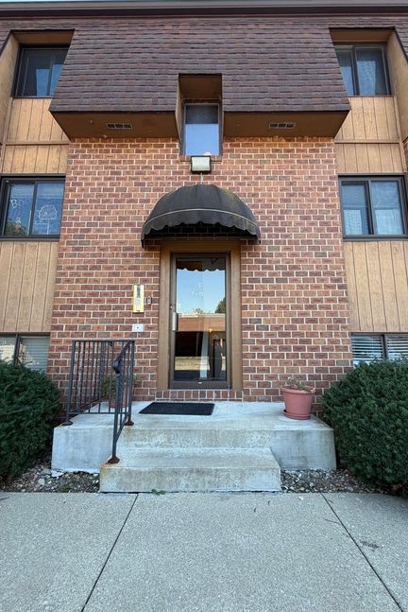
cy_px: 306
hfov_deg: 77.3
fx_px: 255
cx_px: 213
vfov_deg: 100.4
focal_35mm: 15
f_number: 2.2
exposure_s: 1/121
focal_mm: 2.22
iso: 50
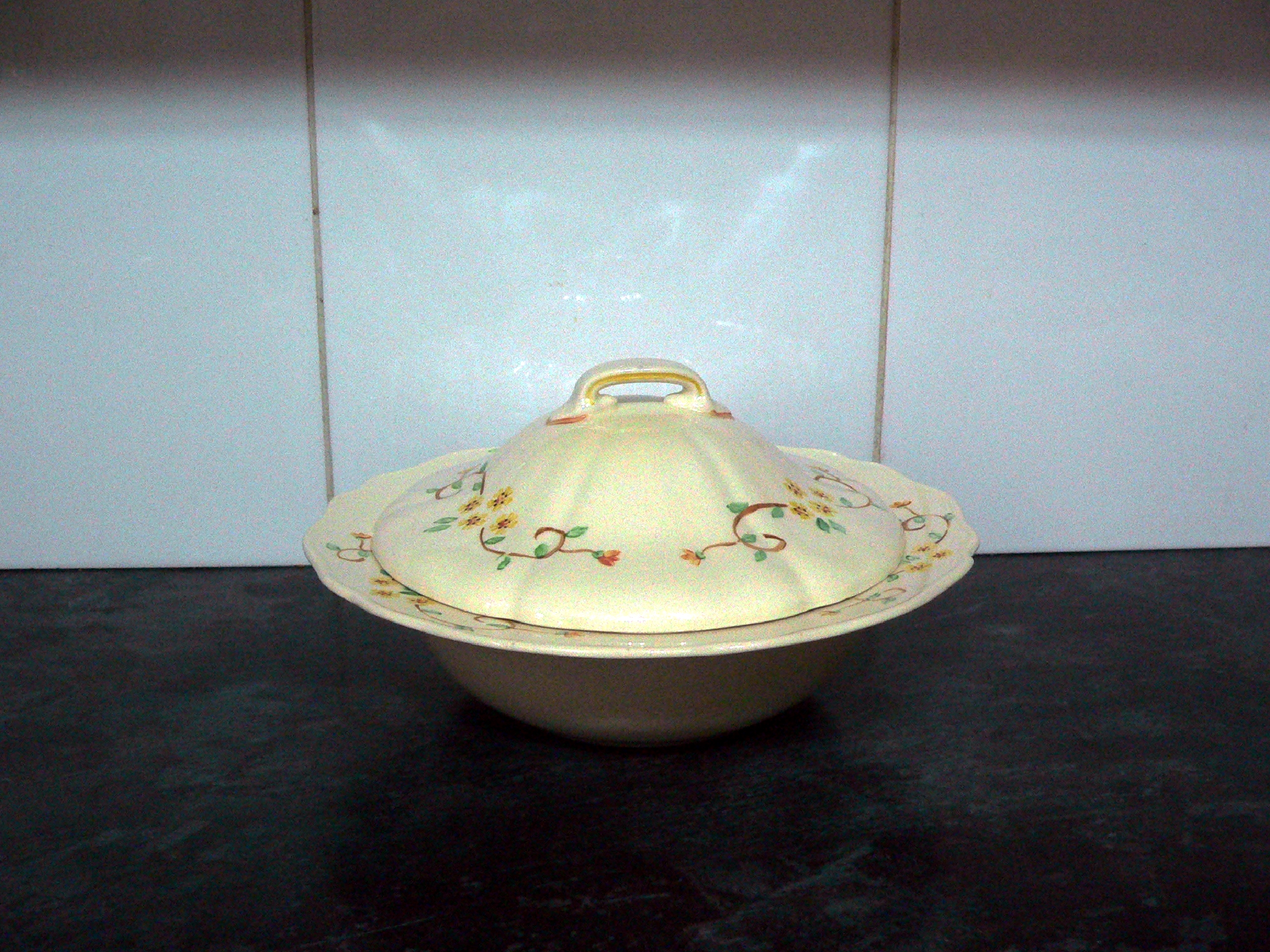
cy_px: 476
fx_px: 1321
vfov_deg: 39.7
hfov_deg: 51.4
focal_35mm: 36
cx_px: 635
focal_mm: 6
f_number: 2.8
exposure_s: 1/40
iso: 400
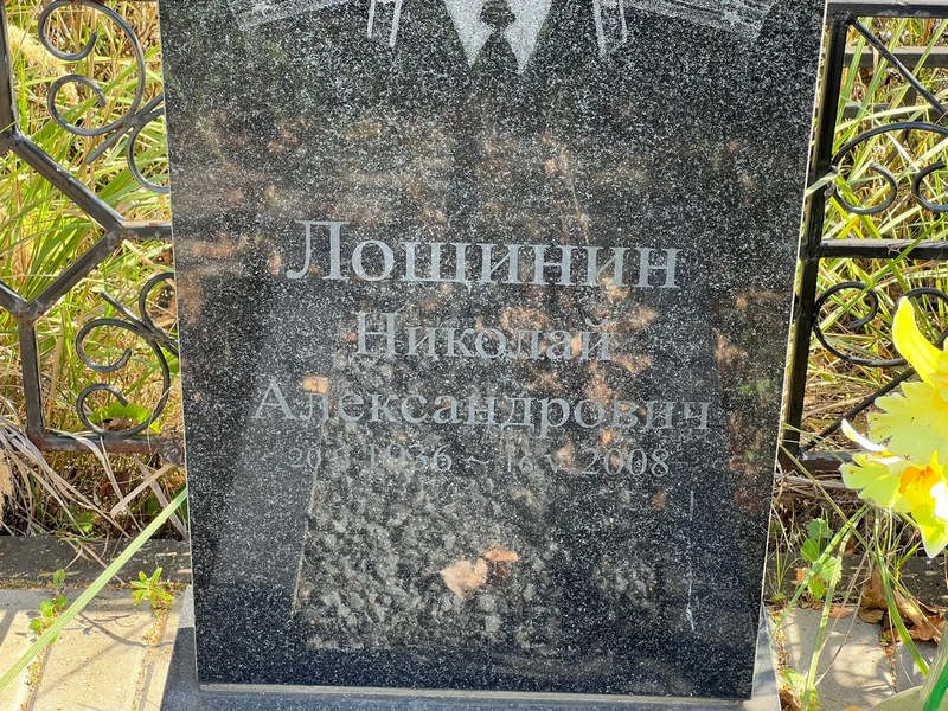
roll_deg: -1.0
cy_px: 356
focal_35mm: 77
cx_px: 474
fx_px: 2109
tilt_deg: -31.0
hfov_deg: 25.3
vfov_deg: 19.1
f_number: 2.8
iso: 80
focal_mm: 9
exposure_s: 1/121
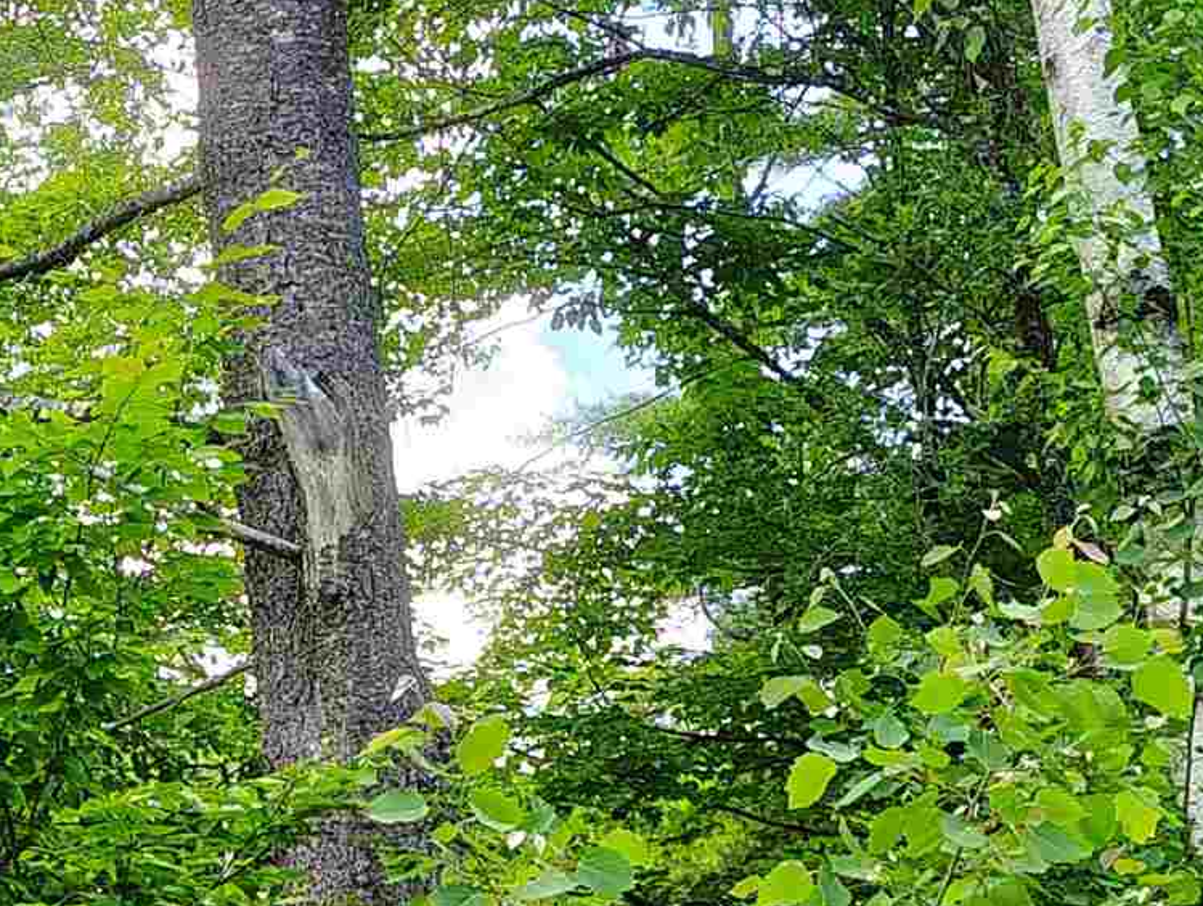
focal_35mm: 98
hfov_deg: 19.8
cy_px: 1348
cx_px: 234
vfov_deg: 14.2
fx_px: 3411
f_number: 1.8
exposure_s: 1/120
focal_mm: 5.56
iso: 181
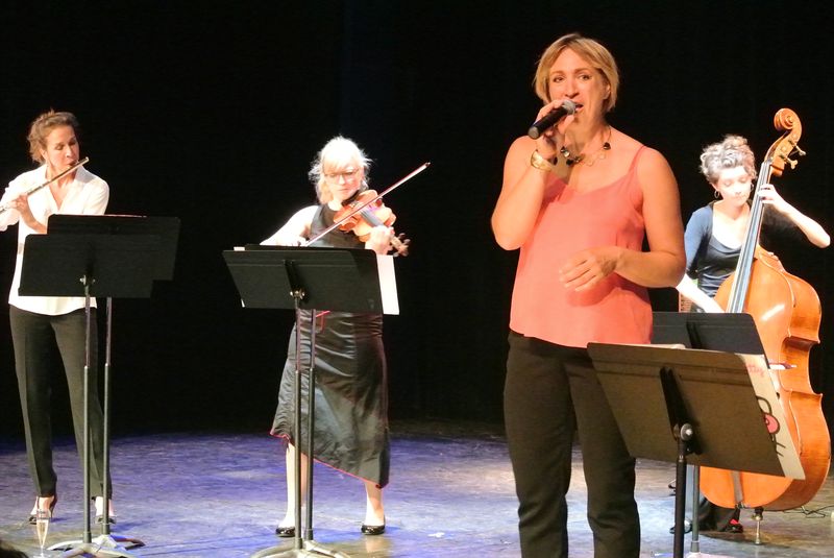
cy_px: 279
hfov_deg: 25.0
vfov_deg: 16.9
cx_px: 417
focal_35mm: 81
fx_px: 1878
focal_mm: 30
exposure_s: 1/60
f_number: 3.8
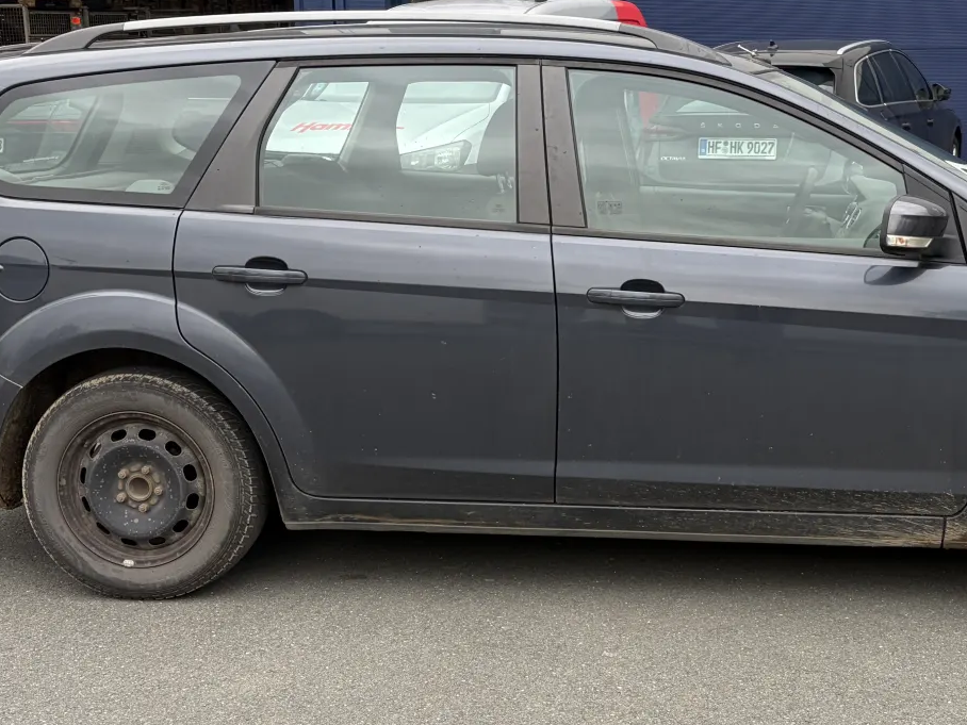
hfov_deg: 34.5
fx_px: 1536
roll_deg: +0.1
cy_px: 378
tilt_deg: -12.1
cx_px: 671
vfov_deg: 26.6
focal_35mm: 55
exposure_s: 1/146
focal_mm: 5.96
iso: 32
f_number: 1.6
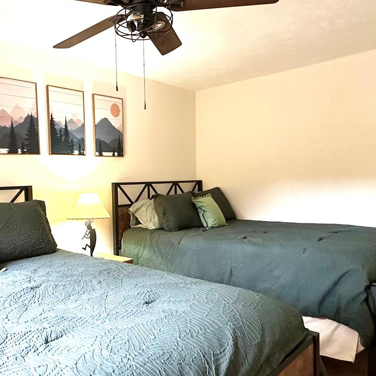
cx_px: 98
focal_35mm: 29
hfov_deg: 53.3
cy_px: 203
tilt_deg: -3.4
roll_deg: +1.7
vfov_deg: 55.6
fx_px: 356
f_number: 2.2
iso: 320
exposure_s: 1/60
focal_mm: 2.22
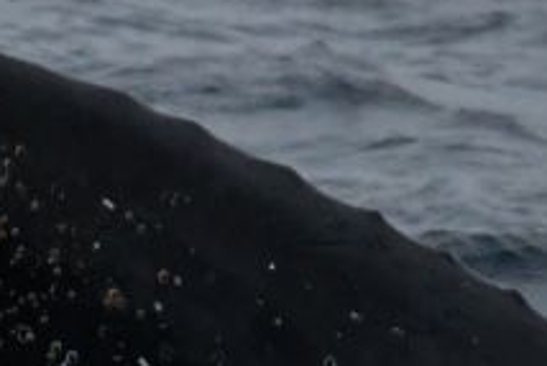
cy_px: 357
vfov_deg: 0.6
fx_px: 34027
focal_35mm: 2238
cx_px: 10
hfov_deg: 0.9
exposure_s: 1/8000
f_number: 6.3
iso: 3200
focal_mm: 600
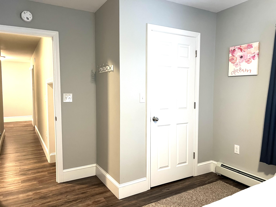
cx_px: 138
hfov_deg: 67.3
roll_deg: +0.0
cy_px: 104
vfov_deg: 53.1
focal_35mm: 26
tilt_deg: -4.0
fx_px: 207
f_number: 1.5
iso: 250
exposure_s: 1/60
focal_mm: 5.7
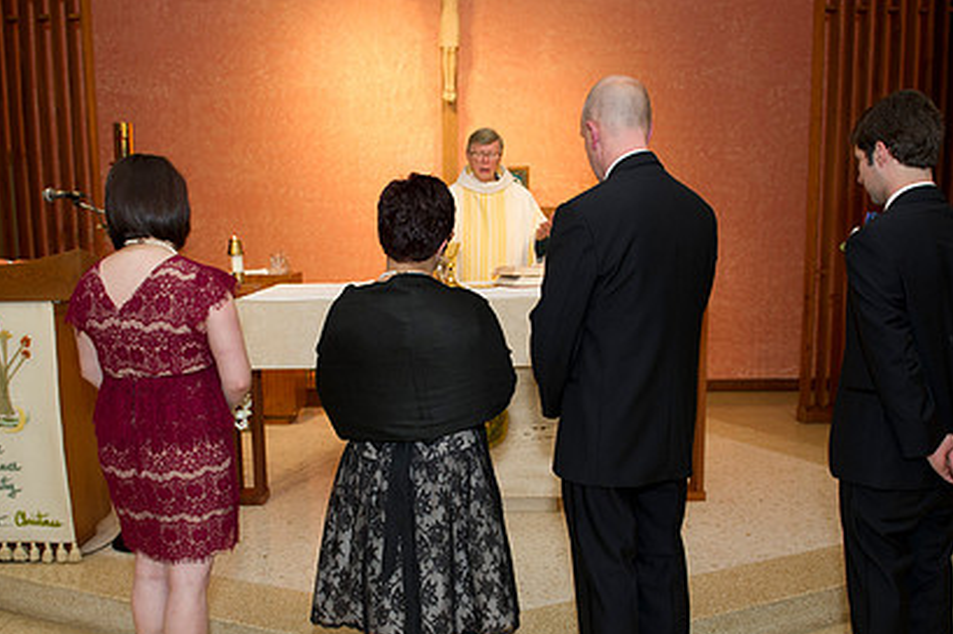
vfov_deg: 38.7
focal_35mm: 34
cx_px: 457
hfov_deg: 55.8
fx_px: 899
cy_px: 371
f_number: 5
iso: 1600
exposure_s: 1/200
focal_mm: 24
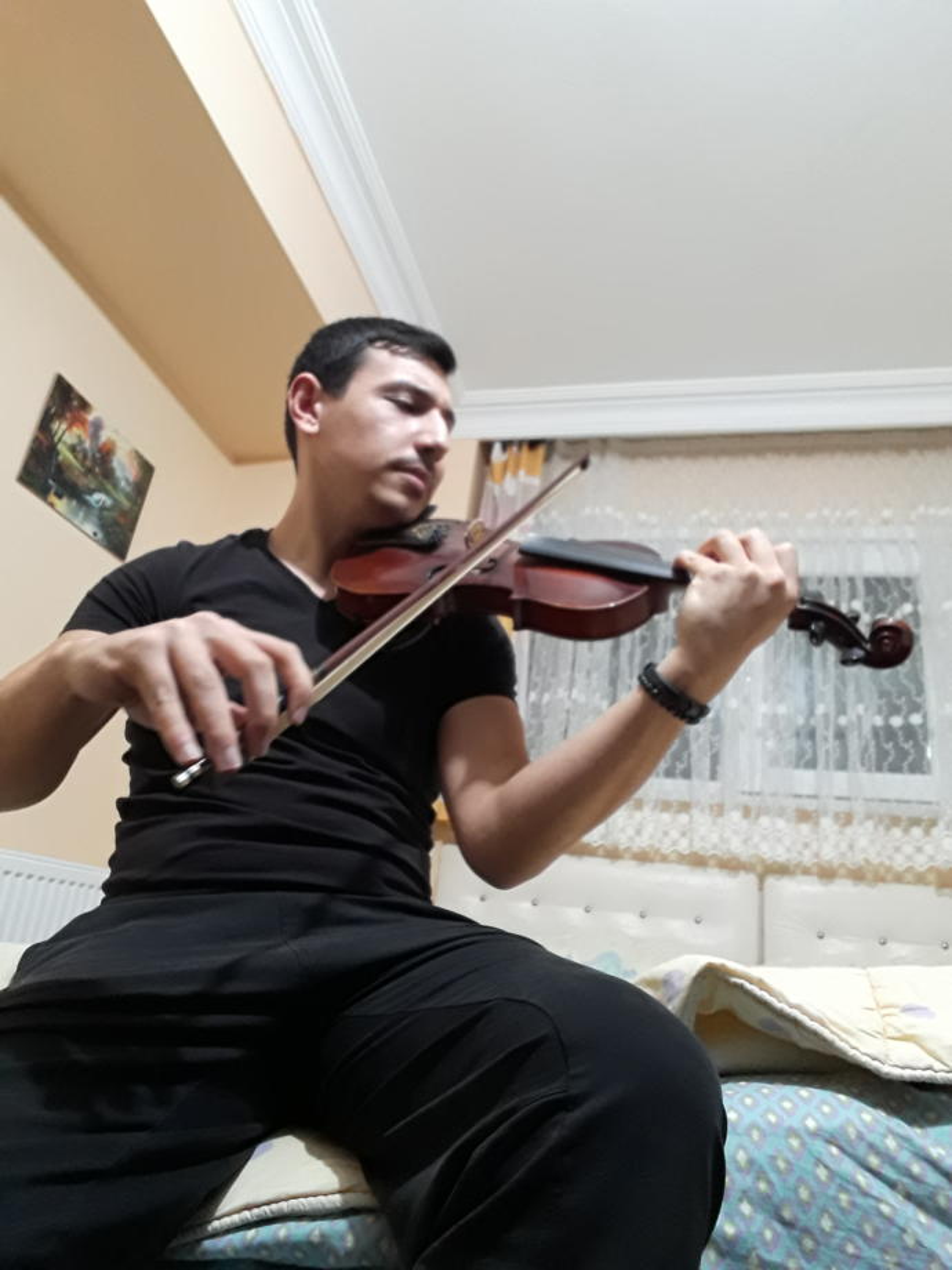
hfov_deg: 56.8
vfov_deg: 71.6
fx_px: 880
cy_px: 635
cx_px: 476
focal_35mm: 24
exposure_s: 1/10
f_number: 1.9
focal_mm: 2.53
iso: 160
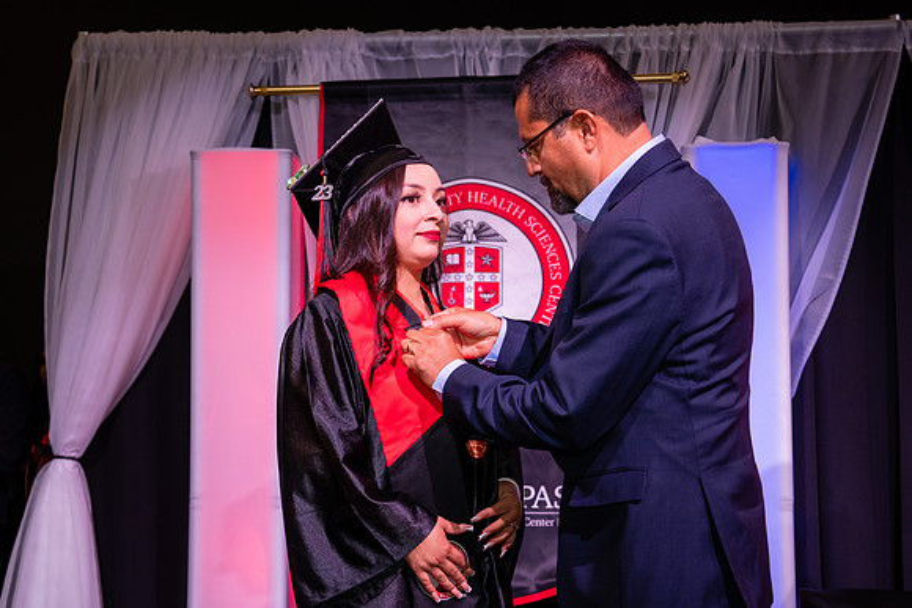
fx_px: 1987
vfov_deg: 17.4
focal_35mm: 78
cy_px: 310
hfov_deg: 25.8
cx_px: 427
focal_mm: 66
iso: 1000
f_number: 5.6
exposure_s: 1/160
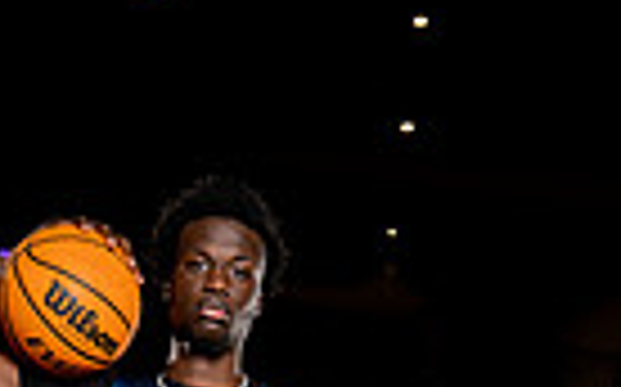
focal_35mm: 90
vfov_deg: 11.7
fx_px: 1522
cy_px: 950
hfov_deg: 22.8
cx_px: 148
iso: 320
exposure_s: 1/250
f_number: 7.1
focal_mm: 27
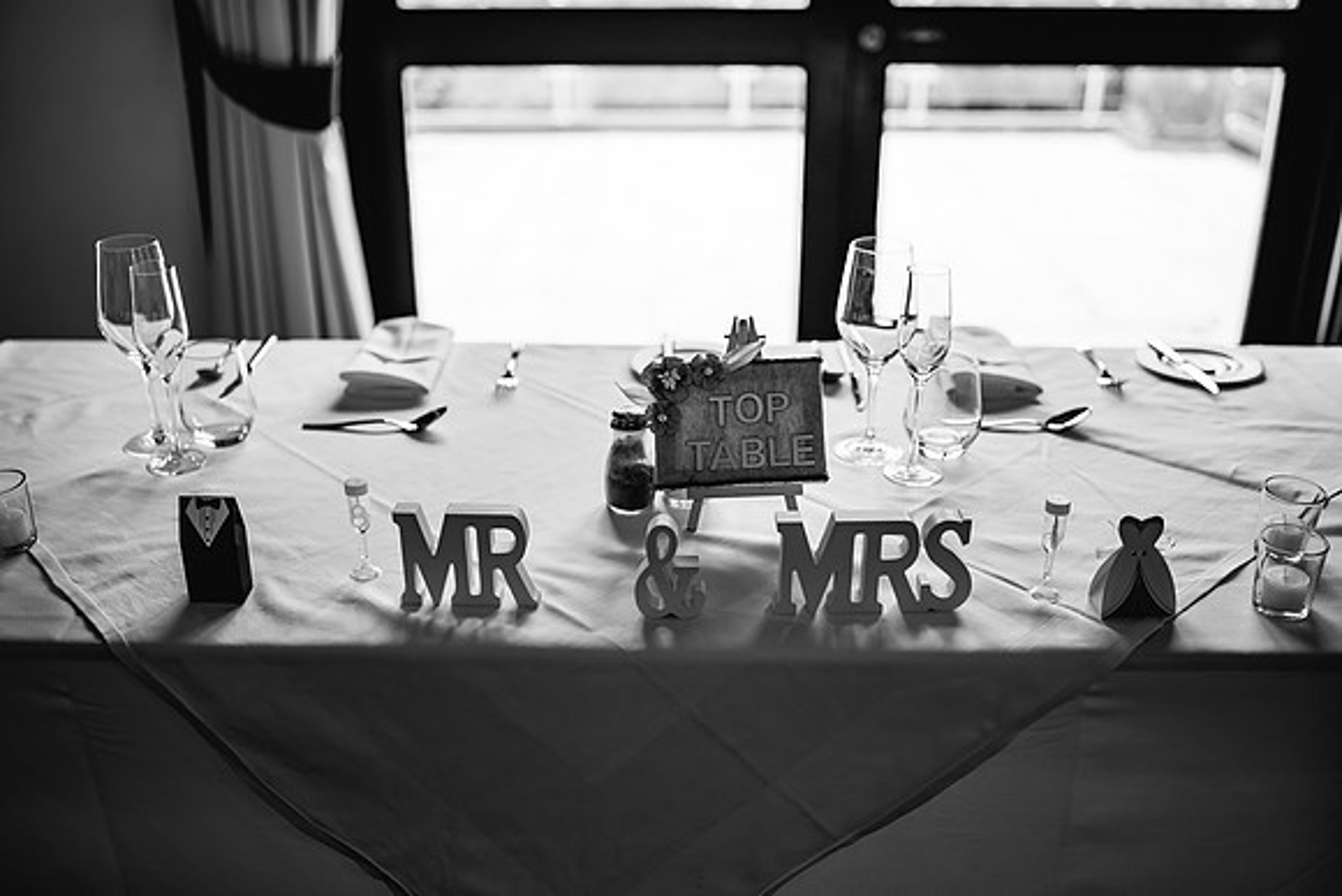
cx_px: 661
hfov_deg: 53.2
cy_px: 448
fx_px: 1340
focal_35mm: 36
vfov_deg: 36.9
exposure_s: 1/400
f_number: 1.6
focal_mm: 35
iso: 100
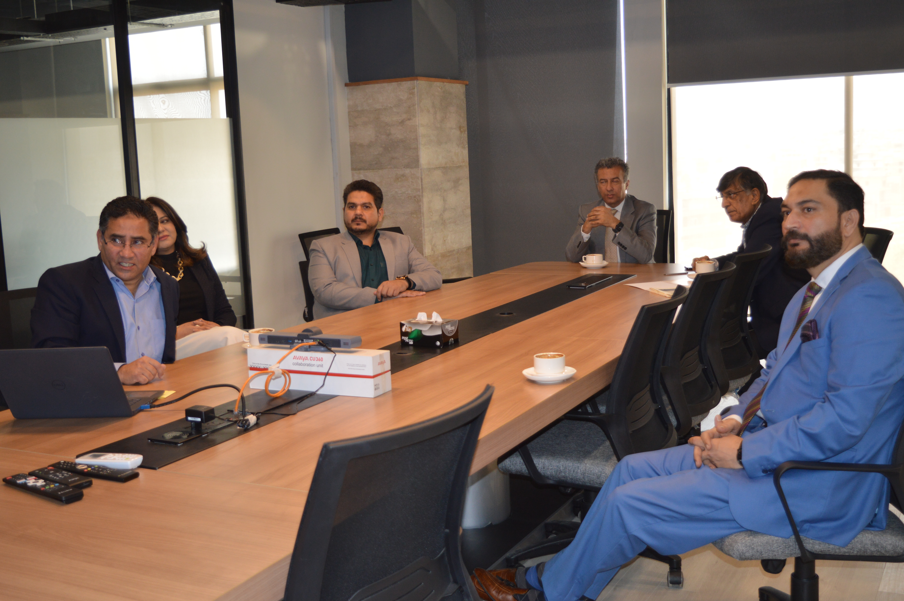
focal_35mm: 42
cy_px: 300
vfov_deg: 31.8
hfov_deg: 46.4
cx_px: 452
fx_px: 1054
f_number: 4.2
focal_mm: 28
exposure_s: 1/60
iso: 400
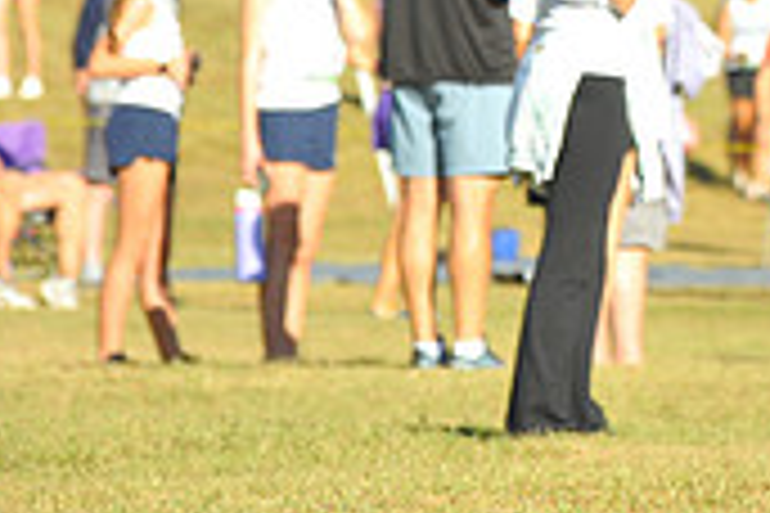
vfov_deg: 2.0
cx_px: 1058
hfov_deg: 3.0
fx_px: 14479
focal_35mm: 677
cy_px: -333
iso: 200
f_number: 8
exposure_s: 1/250
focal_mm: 200
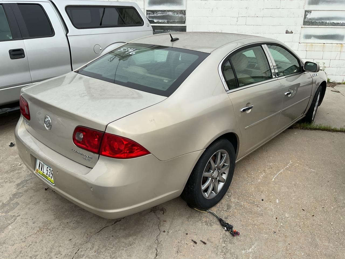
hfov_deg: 61.7
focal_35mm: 29
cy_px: 130
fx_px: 289
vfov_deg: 48.2
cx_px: 172
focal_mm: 3
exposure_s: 1/816
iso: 16
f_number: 1.8
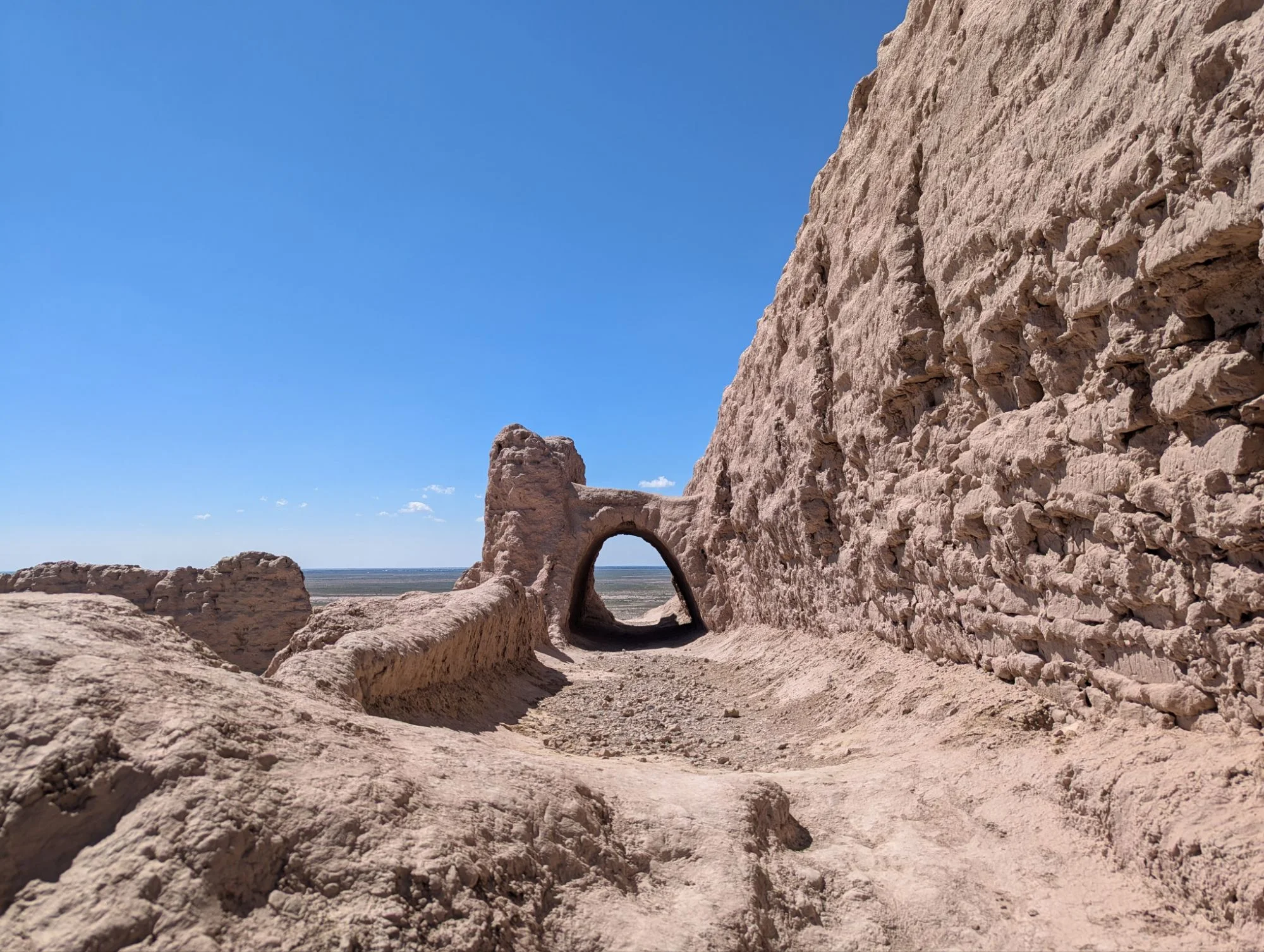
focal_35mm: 24
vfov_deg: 56.9
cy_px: 476
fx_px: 878
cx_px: 632
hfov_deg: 71.5
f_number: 1.85
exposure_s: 1/3333
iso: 48
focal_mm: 6.81
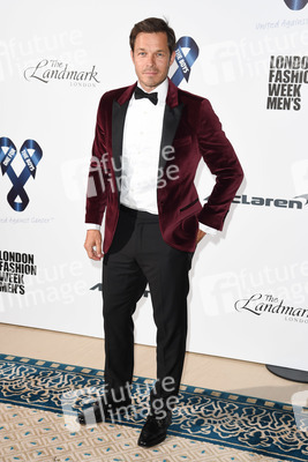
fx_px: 705
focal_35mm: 55
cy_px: 231
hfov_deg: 24.6
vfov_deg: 36.2
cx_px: 154
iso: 640
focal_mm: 55
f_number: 6.3
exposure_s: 1/250
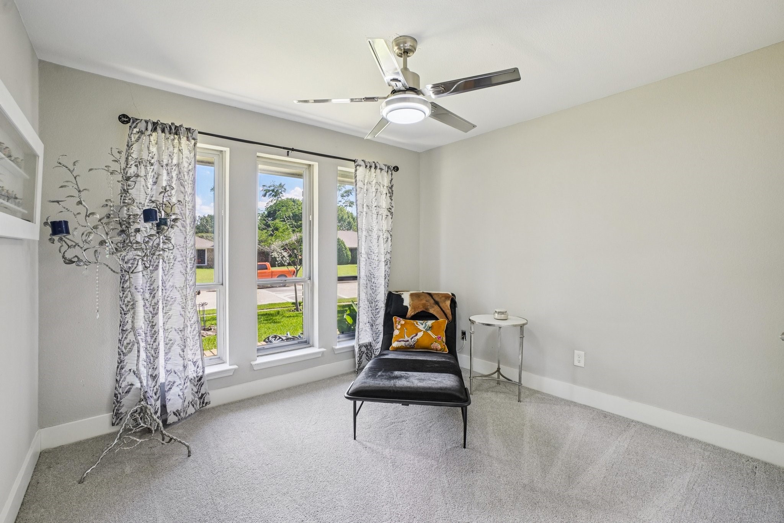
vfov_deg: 77.3
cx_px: 392
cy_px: 262
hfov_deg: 100.4
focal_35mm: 15
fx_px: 327
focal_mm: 10
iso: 400
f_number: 8
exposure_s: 1/60
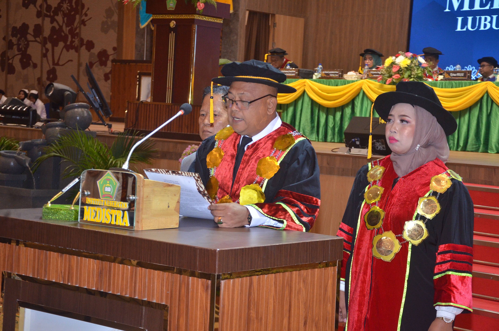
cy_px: 166
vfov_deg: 17.4
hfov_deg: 26.0
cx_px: 250
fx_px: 1079
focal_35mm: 78
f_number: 5
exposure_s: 1/125
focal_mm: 52
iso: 1250
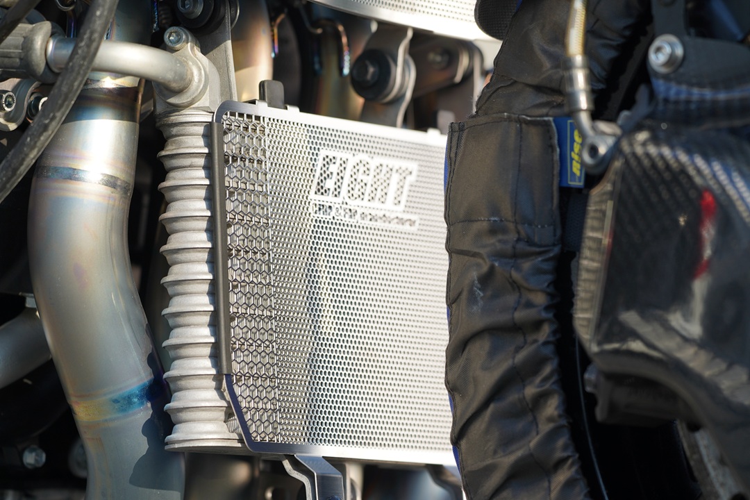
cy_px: 250
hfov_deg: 10.3
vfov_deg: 6.9
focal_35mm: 200
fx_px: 4166
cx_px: 375
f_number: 5.6
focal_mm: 200
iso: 125
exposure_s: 1/250
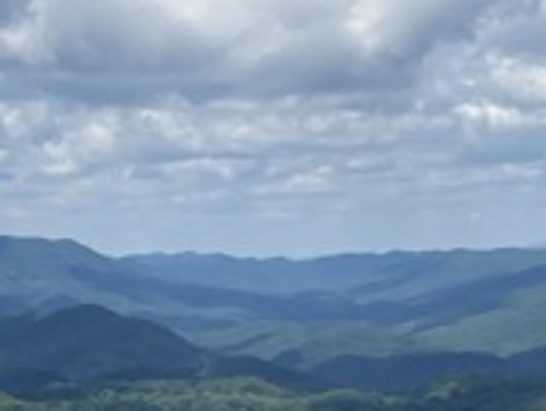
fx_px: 2417
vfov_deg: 9.7
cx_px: -442
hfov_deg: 11.9
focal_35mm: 153
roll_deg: -0.3
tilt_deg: +1.3
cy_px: 113
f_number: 1.8
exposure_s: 1/4115
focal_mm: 4.25
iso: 32
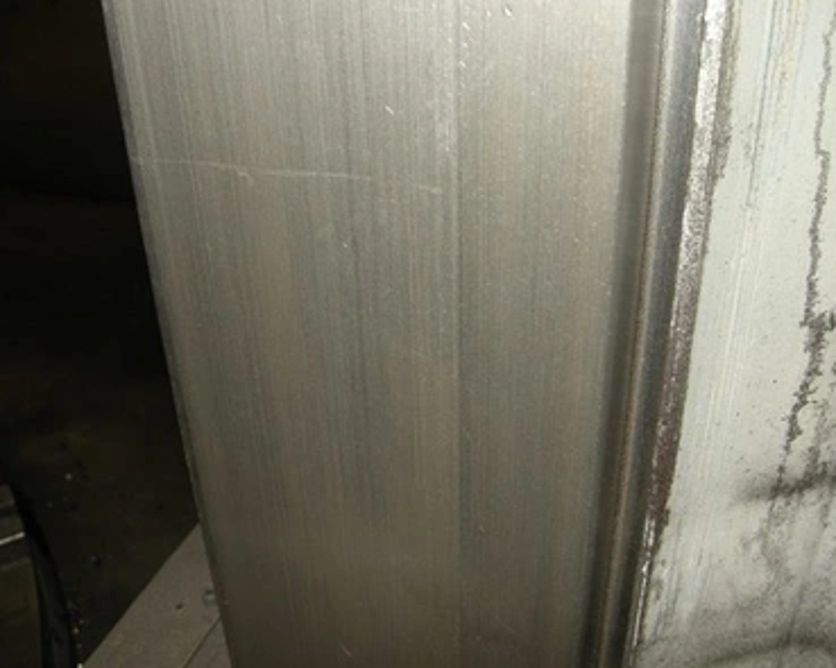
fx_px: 915
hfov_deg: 49.1
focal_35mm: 37
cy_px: 333
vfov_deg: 40.1
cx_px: 417
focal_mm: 7.5
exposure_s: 1/60
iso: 64
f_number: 2.7
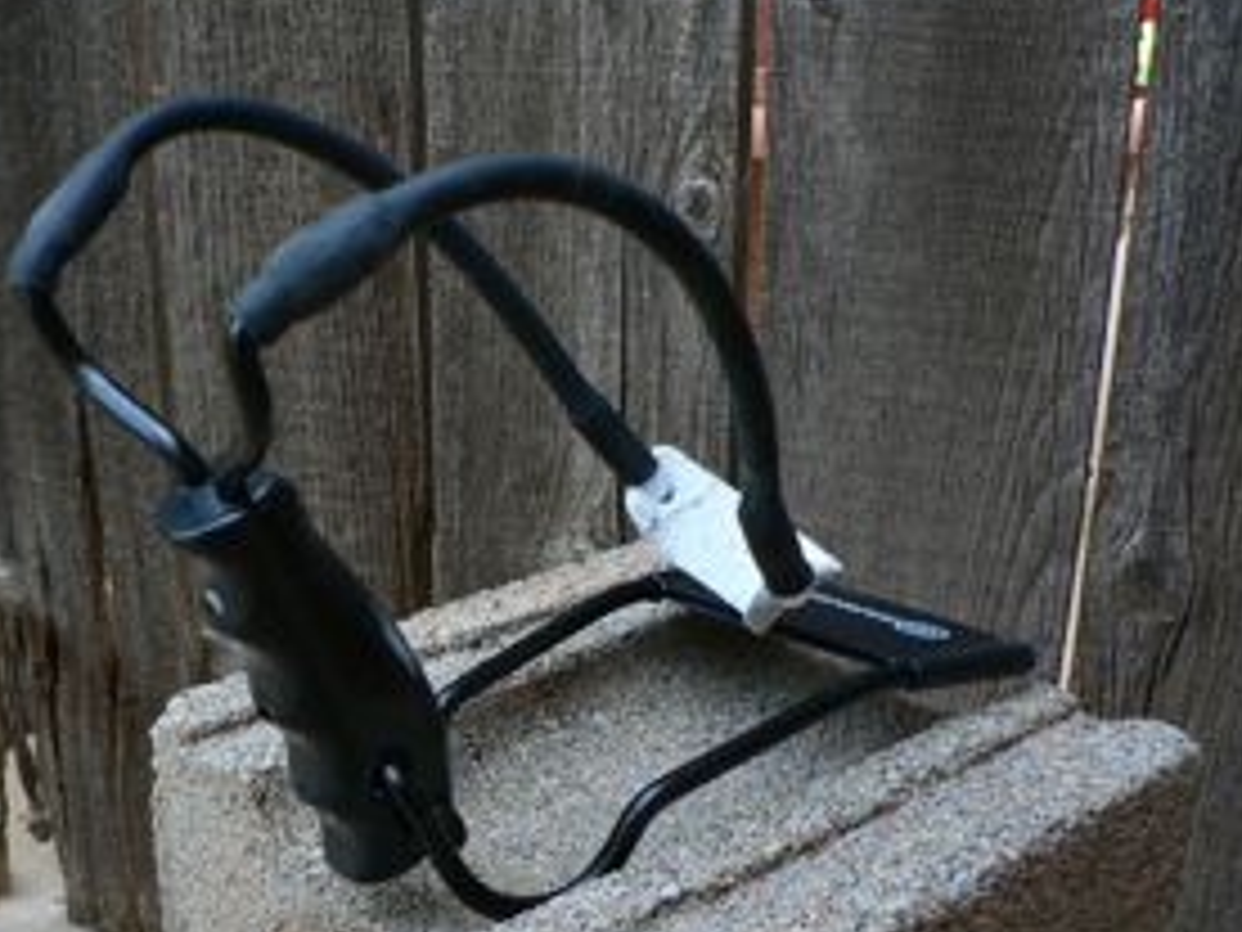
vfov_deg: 30.8
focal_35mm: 47
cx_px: 482
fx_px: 1686
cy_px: 545
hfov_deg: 40.2
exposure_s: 1/50
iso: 80
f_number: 2.8
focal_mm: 6
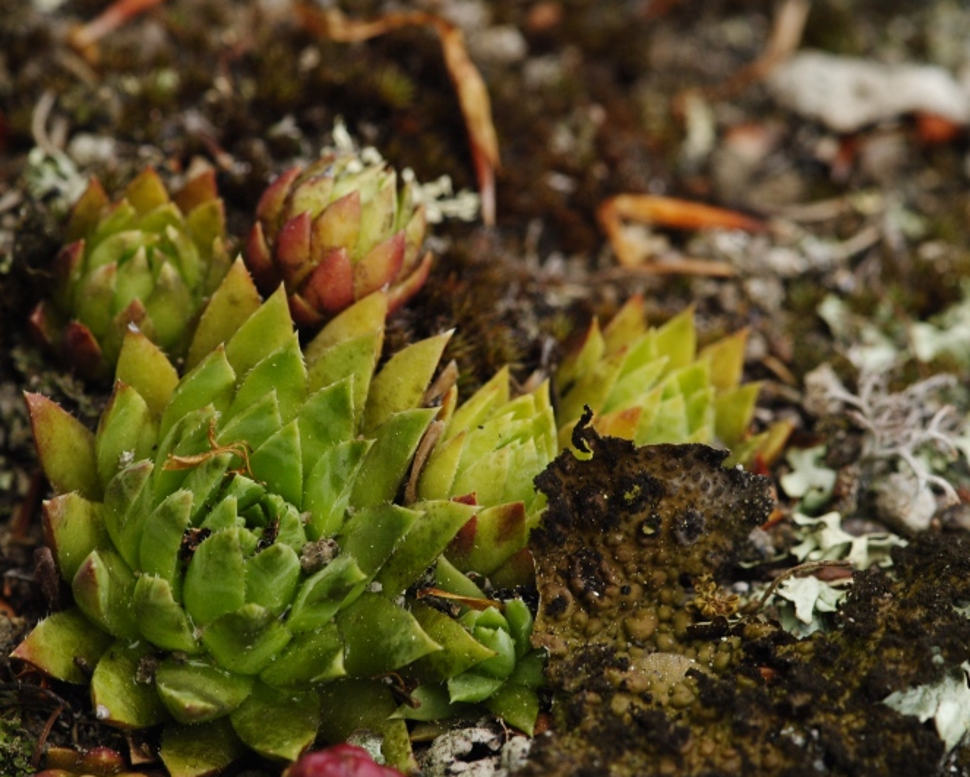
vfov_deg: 10.7
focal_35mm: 145
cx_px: 475
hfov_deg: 13.3
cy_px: 388
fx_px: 4152
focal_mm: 85
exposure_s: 1/200
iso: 400
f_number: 8
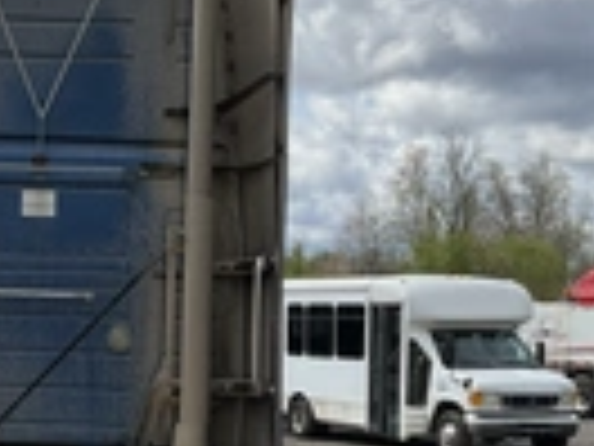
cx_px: 40
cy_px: 378
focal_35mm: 88
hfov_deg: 21.7
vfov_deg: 16.6
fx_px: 1510
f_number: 1.8
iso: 25
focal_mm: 3
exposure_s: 1/2141
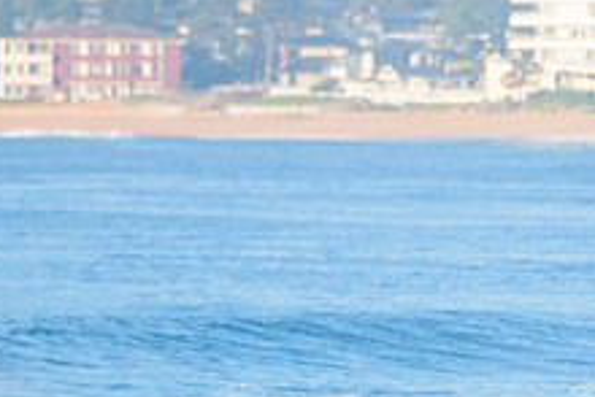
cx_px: -187
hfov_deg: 1.6
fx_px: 21781
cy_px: 517
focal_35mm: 1317
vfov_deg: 1.0
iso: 450
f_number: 5.6
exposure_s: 1/2000
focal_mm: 500
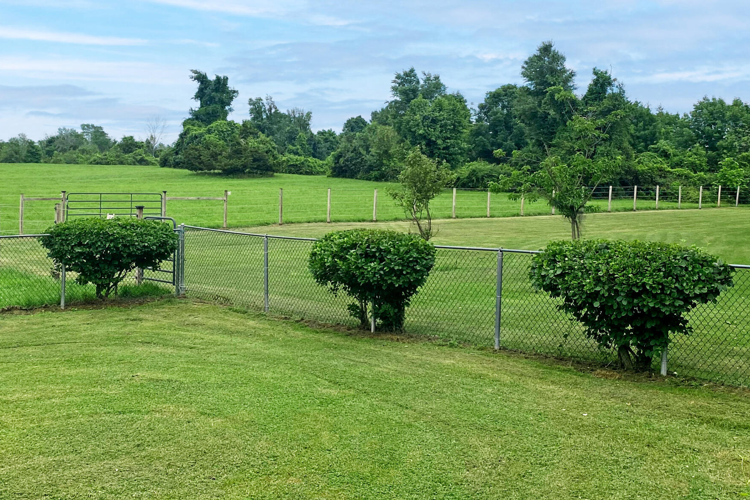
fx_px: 958
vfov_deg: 29.2
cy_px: 224
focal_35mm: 46
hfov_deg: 42.2
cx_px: 258
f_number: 1.8
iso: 32
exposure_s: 1/852
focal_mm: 4.25
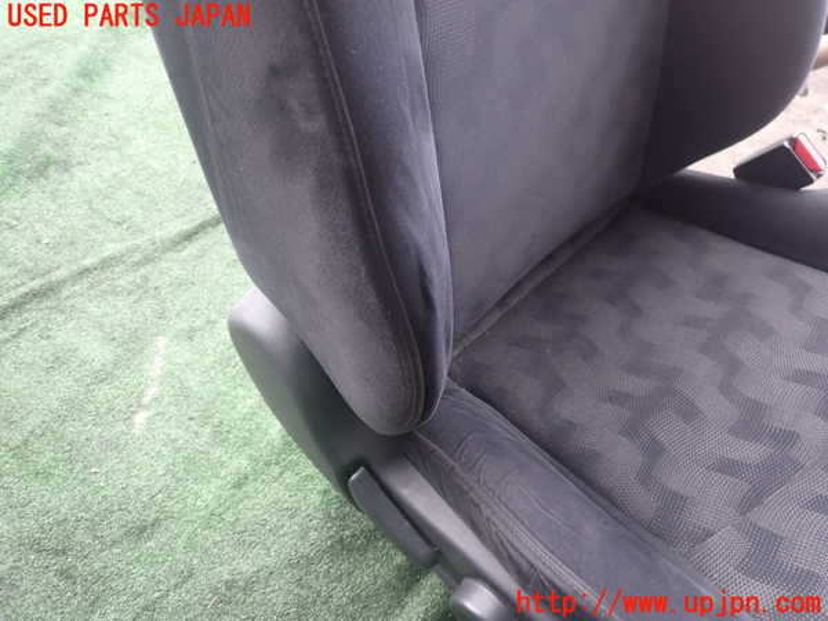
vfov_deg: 46.8
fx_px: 718
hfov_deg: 60.0
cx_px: 414
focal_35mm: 30
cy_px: 310
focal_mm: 5.4
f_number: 2.3
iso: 200
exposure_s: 1/100
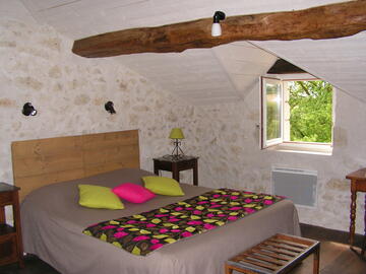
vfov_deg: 39.7
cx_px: 183
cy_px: 137
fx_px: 381
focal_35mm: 36
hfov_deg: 51.4
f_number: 3.2
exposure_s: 1/250
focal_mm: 6
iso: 100
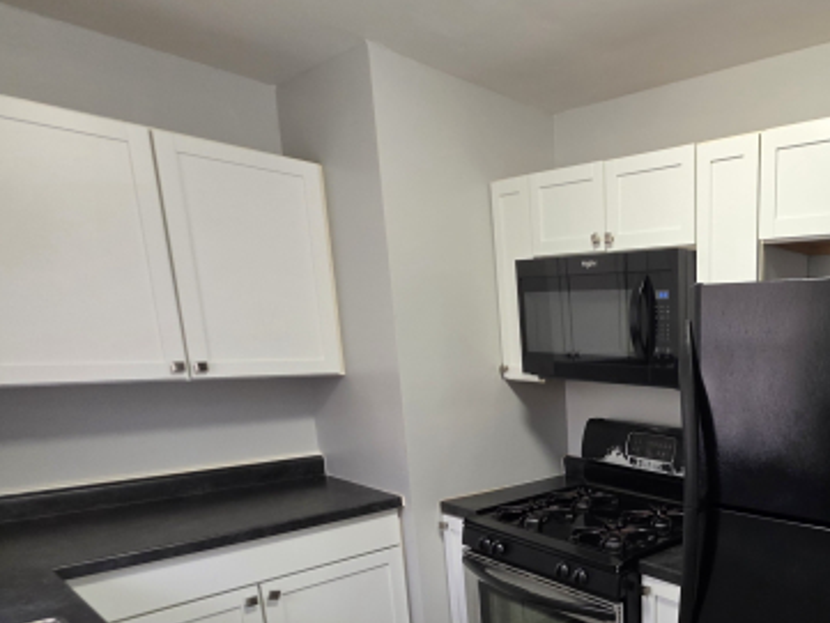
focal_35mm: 24
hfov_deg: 61.2
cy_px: 471
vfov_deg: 54.1
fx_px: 576
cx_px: 737
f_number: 1.9
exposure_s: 1/60
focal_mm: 2.2
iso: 320
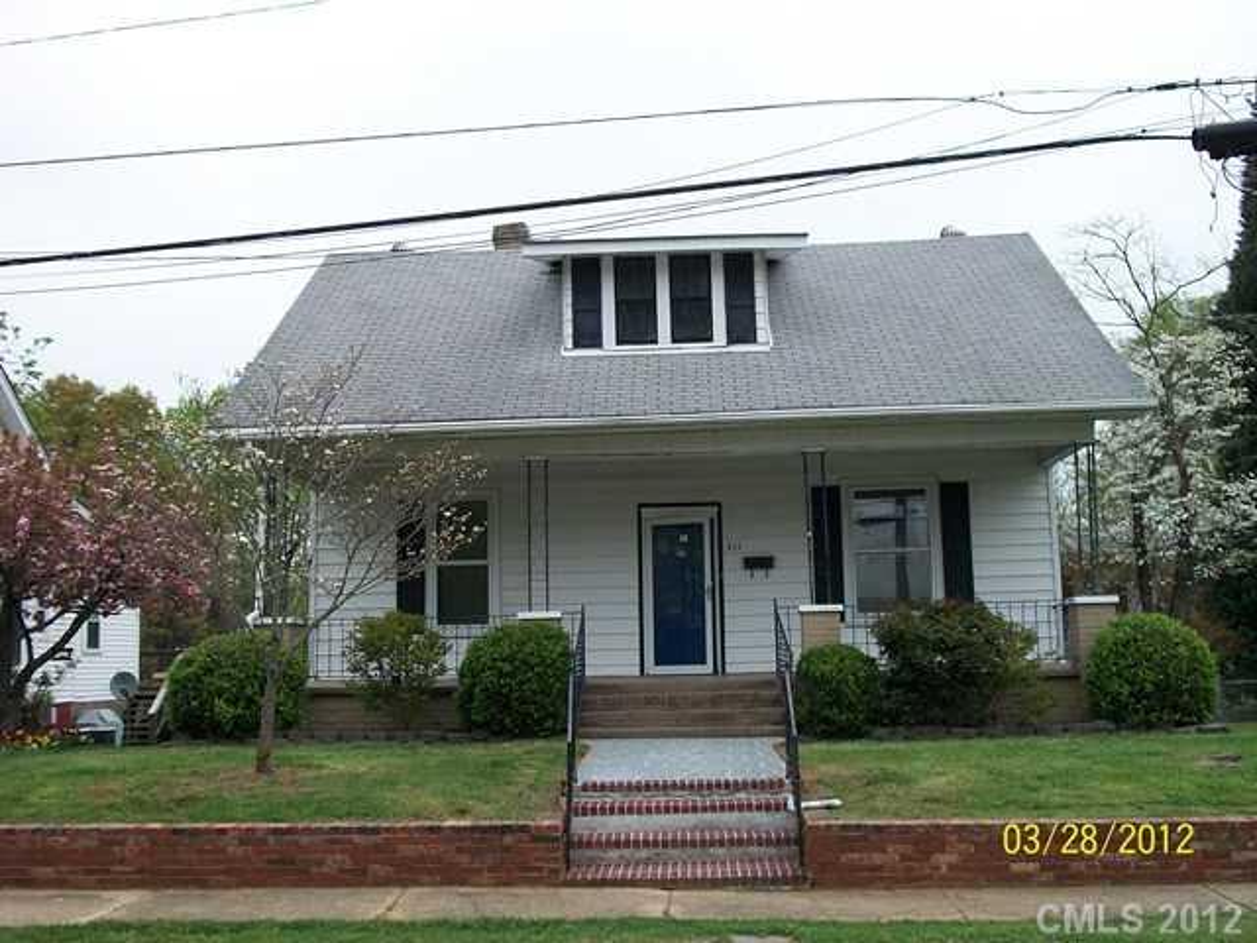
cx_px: 628
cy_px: 472
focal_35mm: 40
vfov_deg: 36.0
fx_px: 1453
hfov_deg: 46.8
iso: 80
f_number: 3.2
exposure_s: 1/100
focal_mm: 7.1
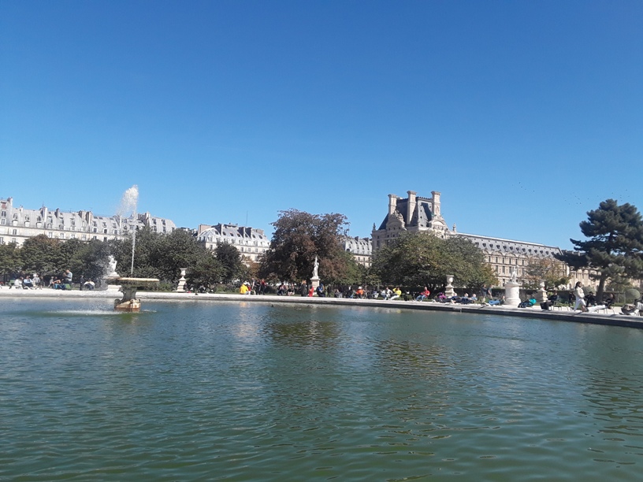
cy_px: 241
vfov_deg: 49.7
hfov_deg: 63.4
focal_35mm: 28
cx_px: 322
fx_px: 520
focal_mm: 2.9
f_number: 1.9
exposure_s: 1/1631
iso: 40
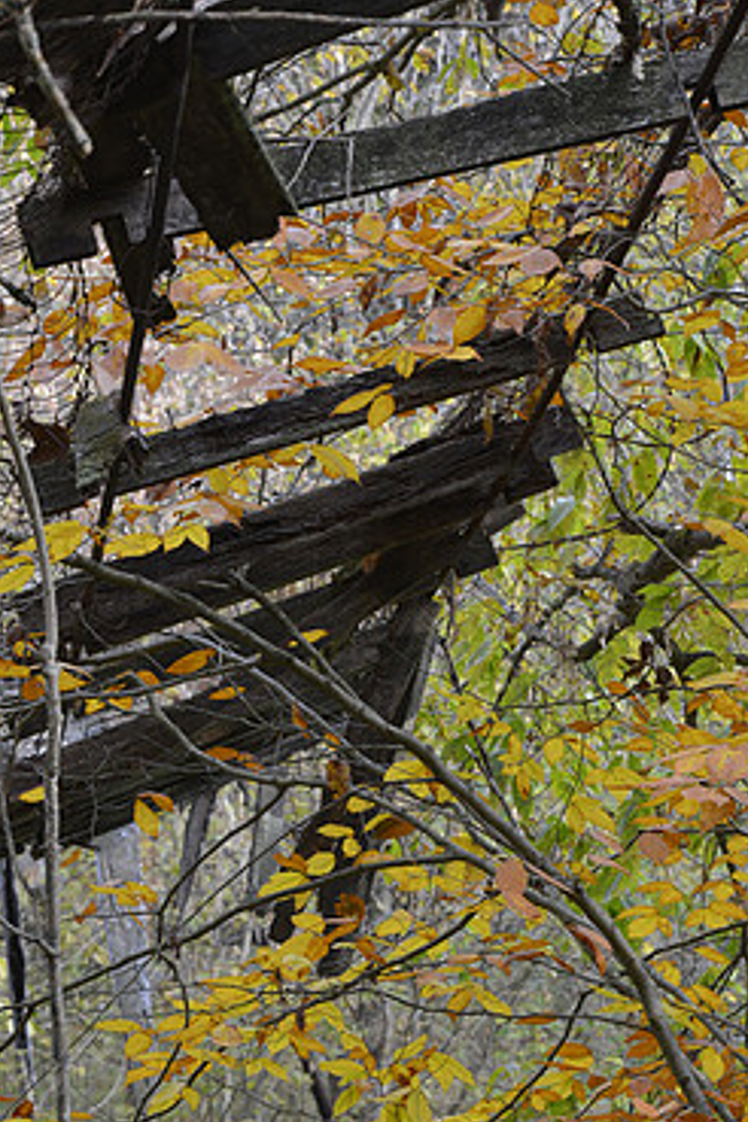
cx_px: 251
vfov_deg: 8.7
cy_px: 845
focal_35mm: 236
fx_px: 7355
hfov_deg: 5.8
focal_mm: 150
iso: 100
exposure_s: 1/13
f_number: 11
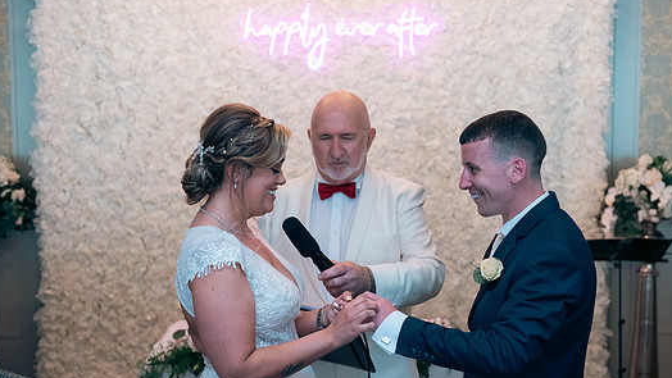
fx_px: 909
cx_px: 364
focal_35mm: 51
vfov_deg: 23.5
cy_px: 180
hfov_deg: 40.5
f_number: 3.5
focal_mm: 44
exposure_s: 1/160
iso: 640
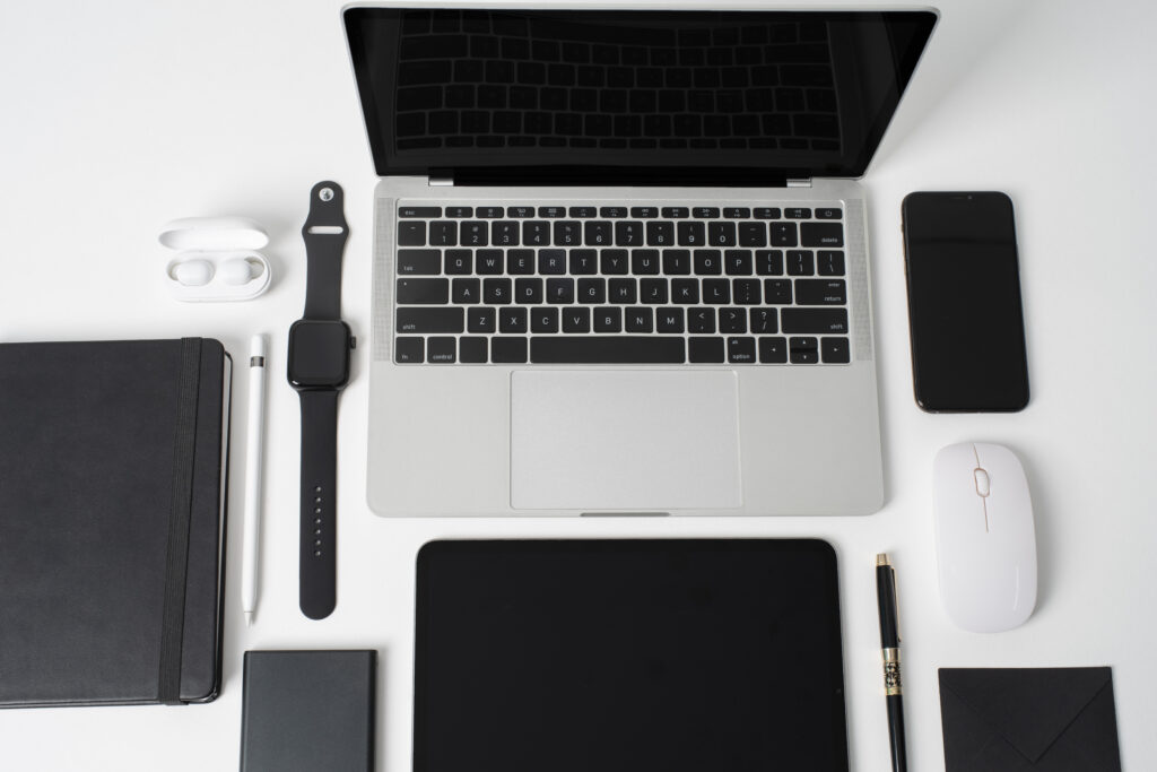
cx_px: 578
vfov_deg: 27.0
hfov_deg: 39.6
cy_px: 386
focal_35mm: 50
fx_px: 1607
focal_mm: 50
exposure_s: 1/100
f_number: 5
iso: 250
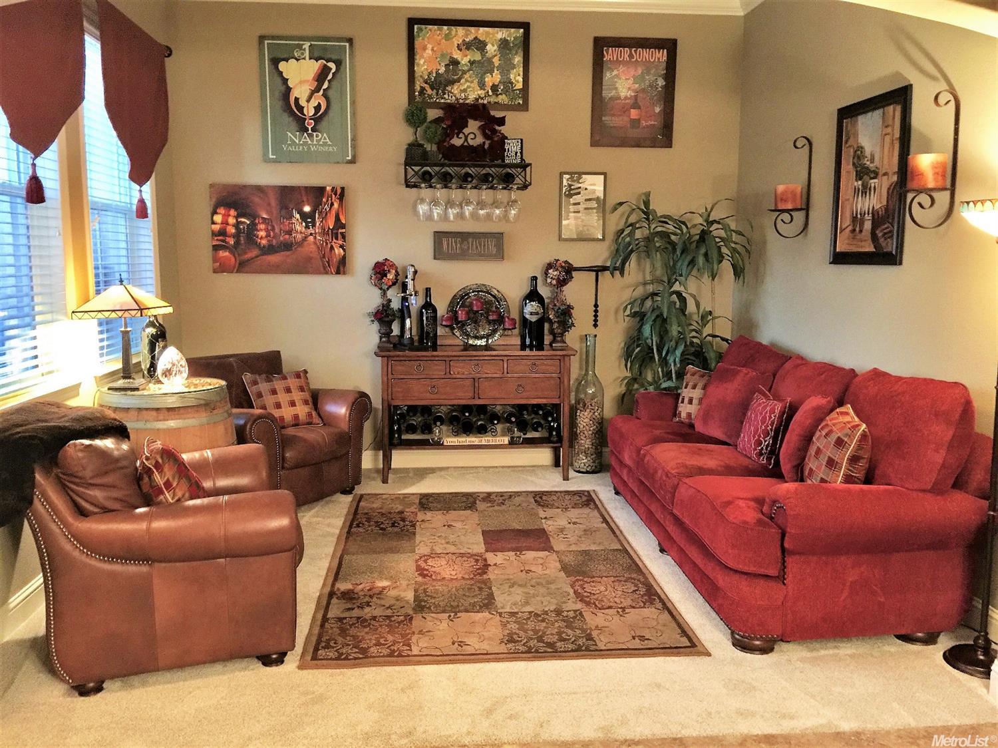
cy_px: 374
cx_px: 499
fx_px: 836
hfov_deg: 61.7
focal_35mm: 29
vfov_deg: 48.2
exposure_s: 1/4
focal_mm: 4.15
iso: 100
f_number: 2.2
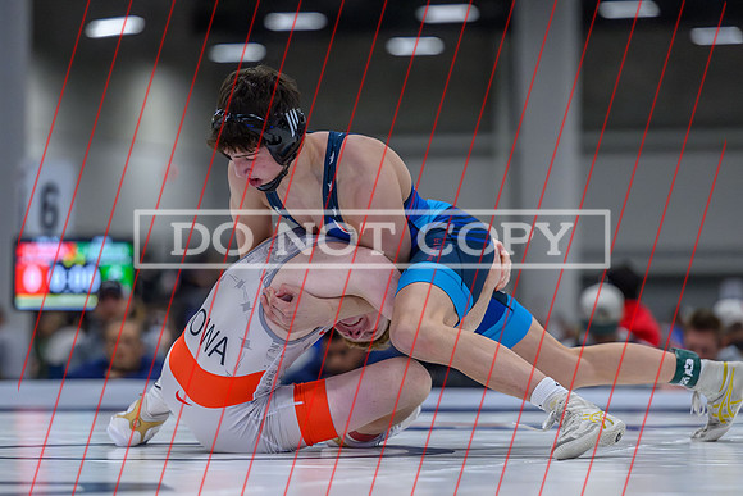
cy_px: 272
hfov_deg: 12.3
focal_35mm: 167
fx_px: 3440
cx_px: 327
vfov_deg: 8.2
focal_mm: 130
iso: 5600
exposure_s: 1/800
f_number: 2.8
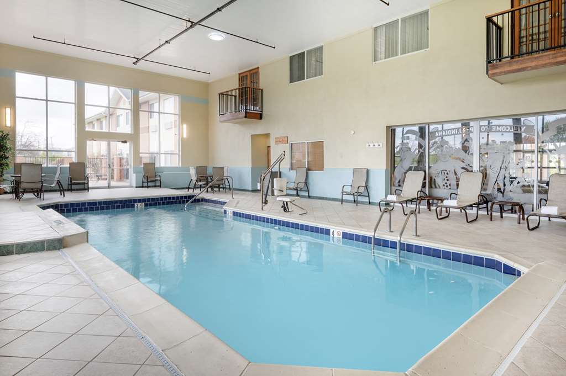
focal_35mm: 20
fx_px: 322
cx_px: 283
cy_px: 188
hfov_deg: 82.6
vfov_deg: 60.6
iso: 200
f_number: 10
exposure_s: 1/125
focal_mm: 20.5
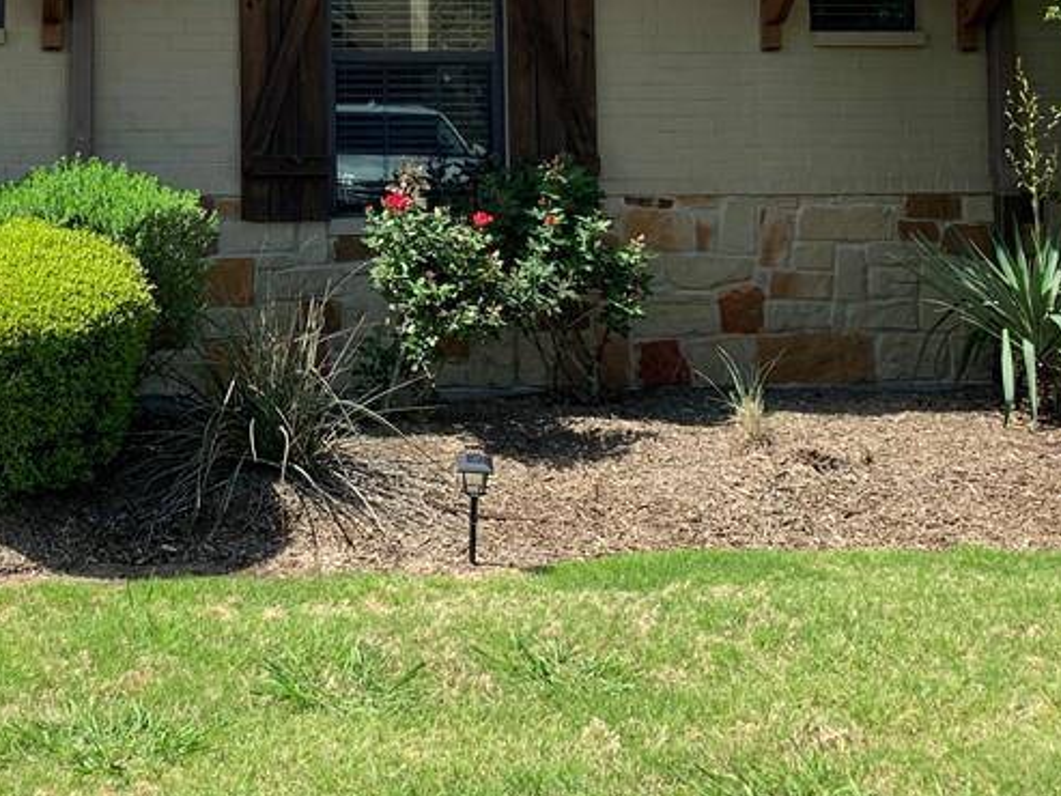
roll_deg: -1.1
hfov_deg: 33.8
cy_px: 17
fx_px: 1656
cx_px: 125
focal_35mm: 54
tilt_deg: +3.7
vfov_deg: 25.8
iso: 25
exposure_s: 1/1176
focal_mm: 4.25
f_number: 1.8
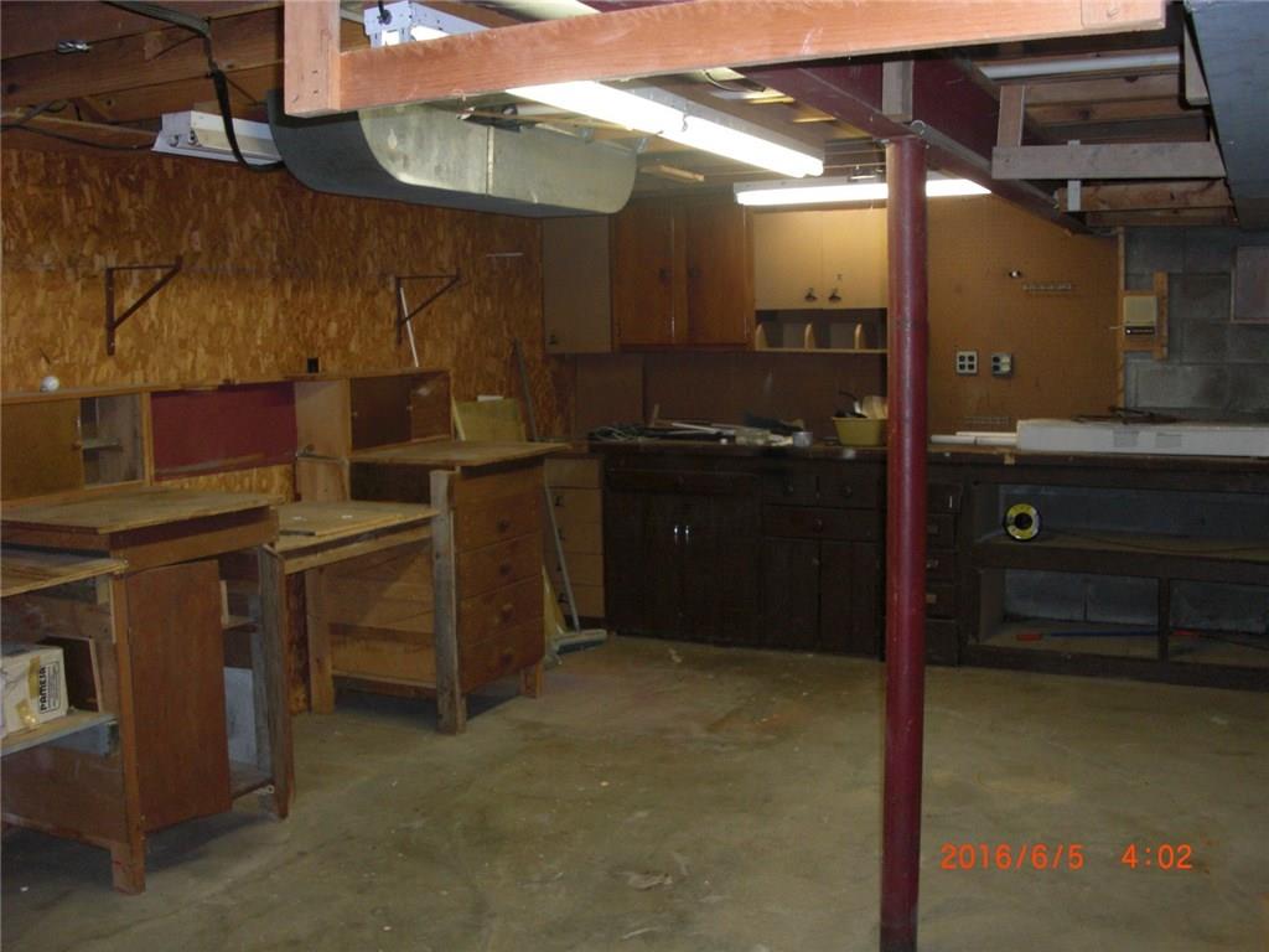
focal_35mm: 36
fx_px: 1320
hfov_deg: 51.4
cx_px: 634
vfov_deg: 39.7
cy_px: 476
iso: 200
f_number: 2.8
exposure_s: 1/60
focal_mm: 6.3
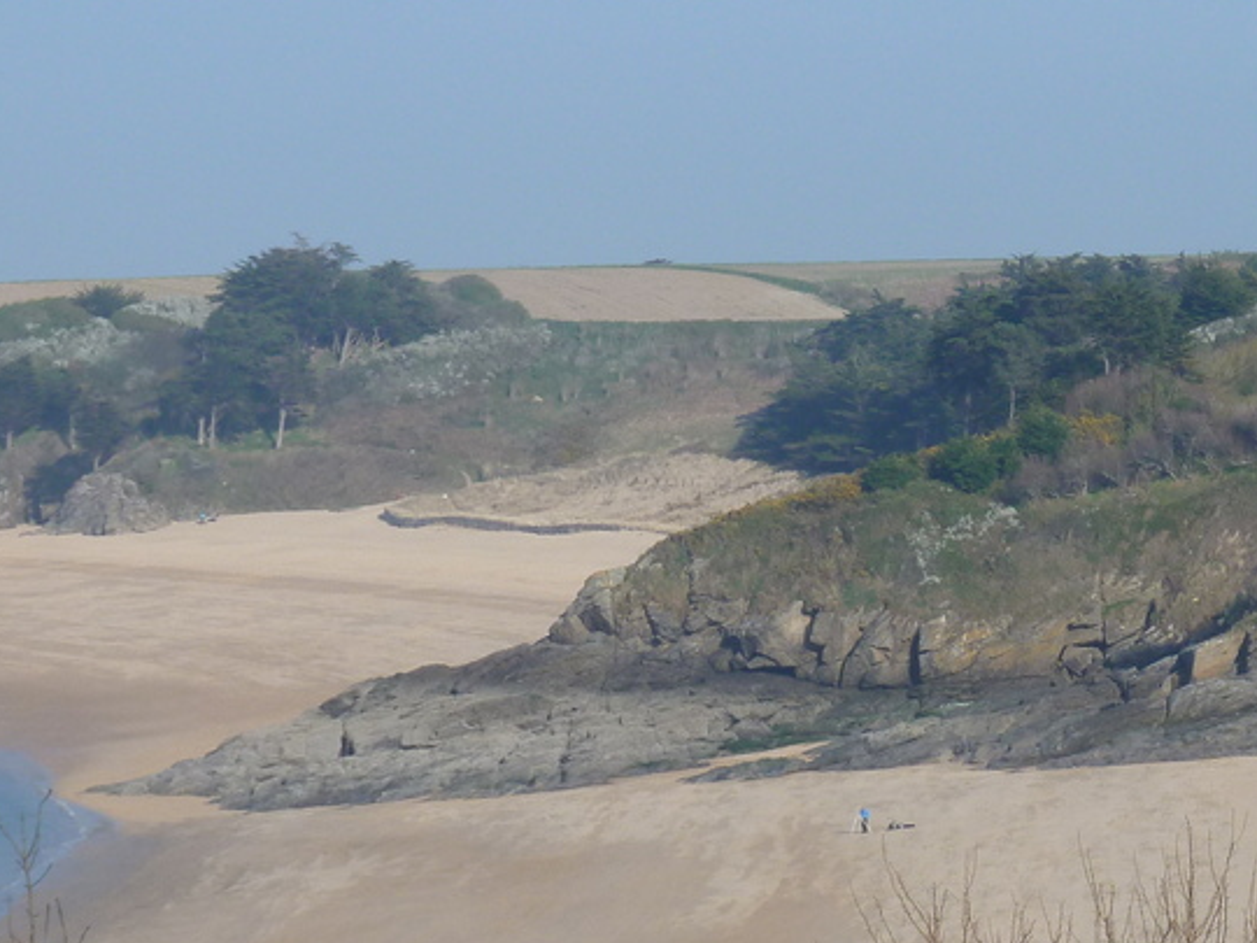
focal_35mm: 200
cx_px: 1048
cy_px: 752
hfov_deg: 9.9
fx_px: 7263
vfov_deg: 7.4
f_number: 4.3
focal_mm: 14.7
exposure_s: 1/500
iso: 80
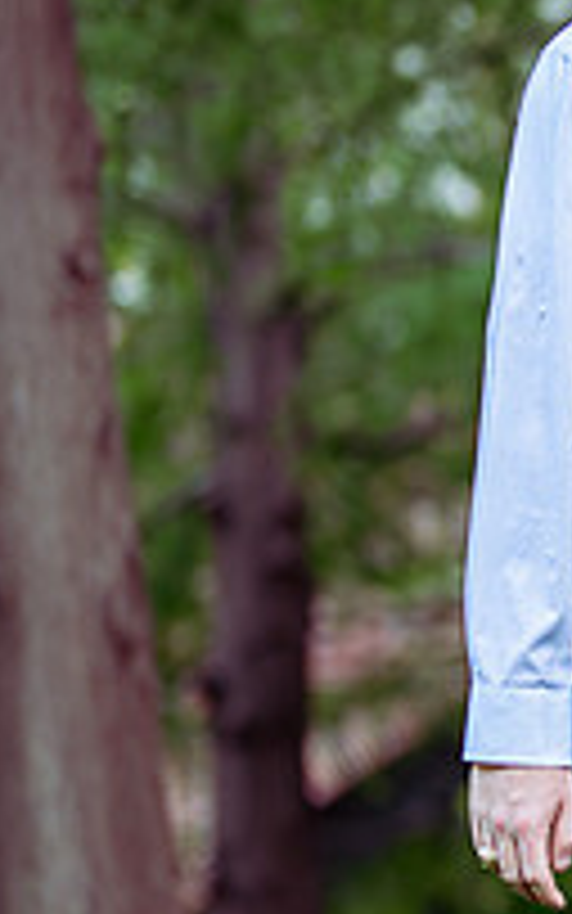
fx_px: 6156
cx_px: 1367
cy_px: 543
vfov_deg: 8.5
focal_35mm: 247
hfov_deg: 5.2
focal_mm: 50
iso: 500
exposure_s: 1/1000
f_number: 1.2
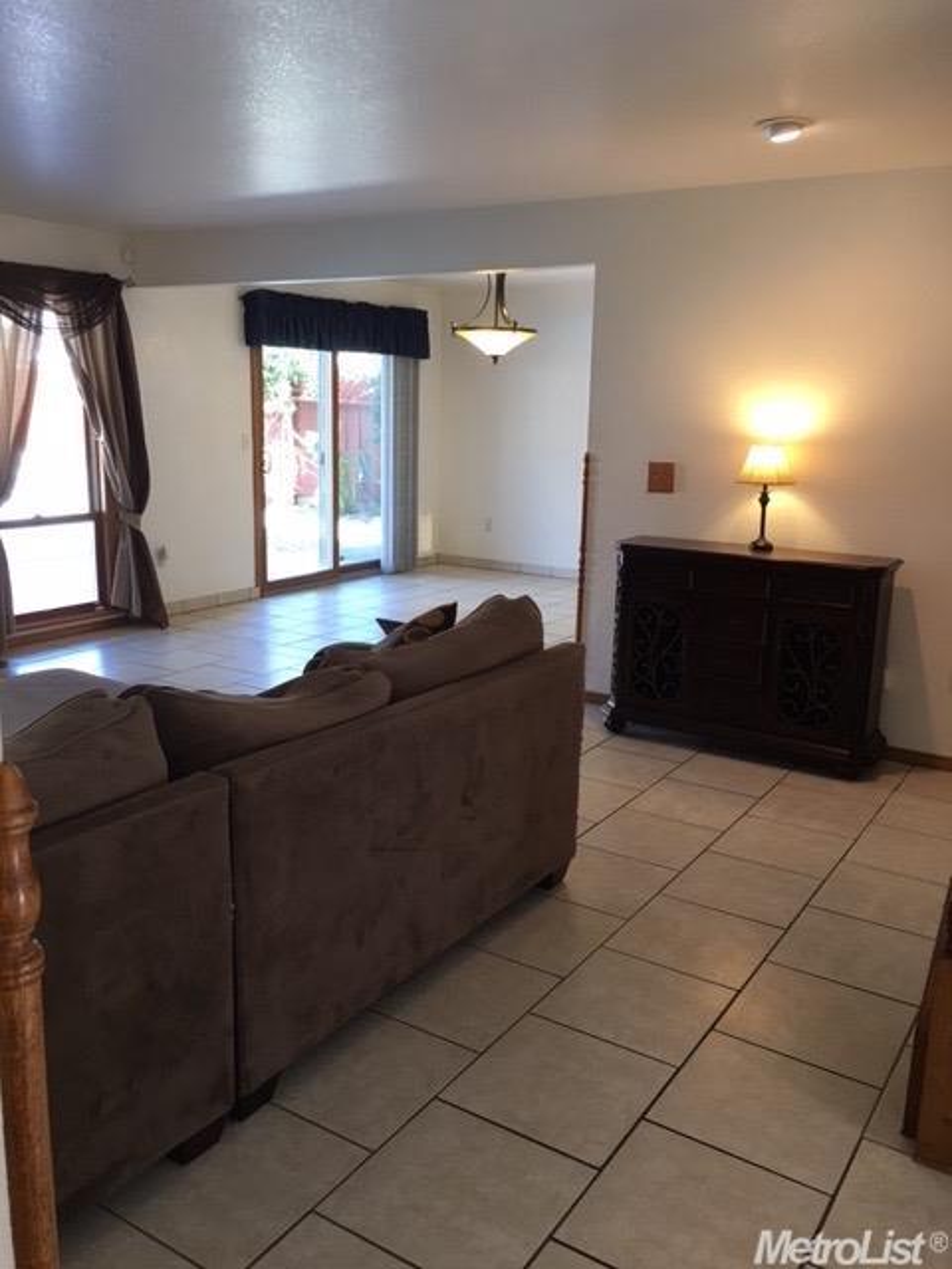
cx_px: 476
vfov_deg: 61.7
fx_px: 1063
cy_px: 634
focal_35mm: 29
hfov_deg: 48.2
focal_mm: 4.15
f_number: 2.2
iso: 25
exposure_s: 1/15
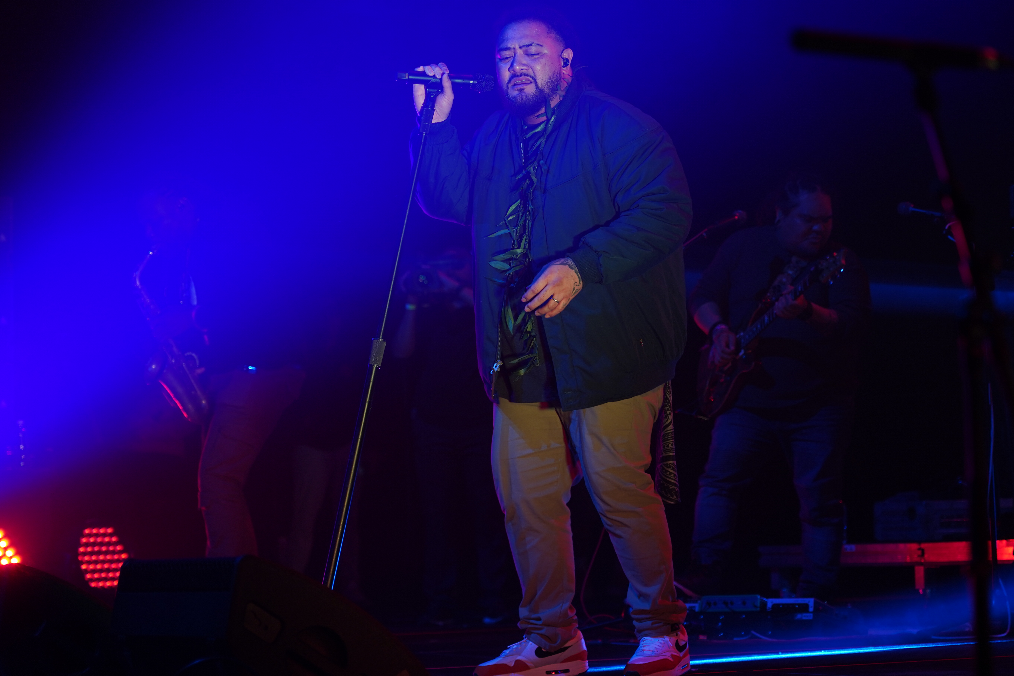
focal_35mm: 116
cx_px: 535
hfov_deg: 17.6
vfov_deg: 11.8
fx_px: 3267
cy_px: 324
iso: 500
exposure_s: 1/125
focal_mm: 105
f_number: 4
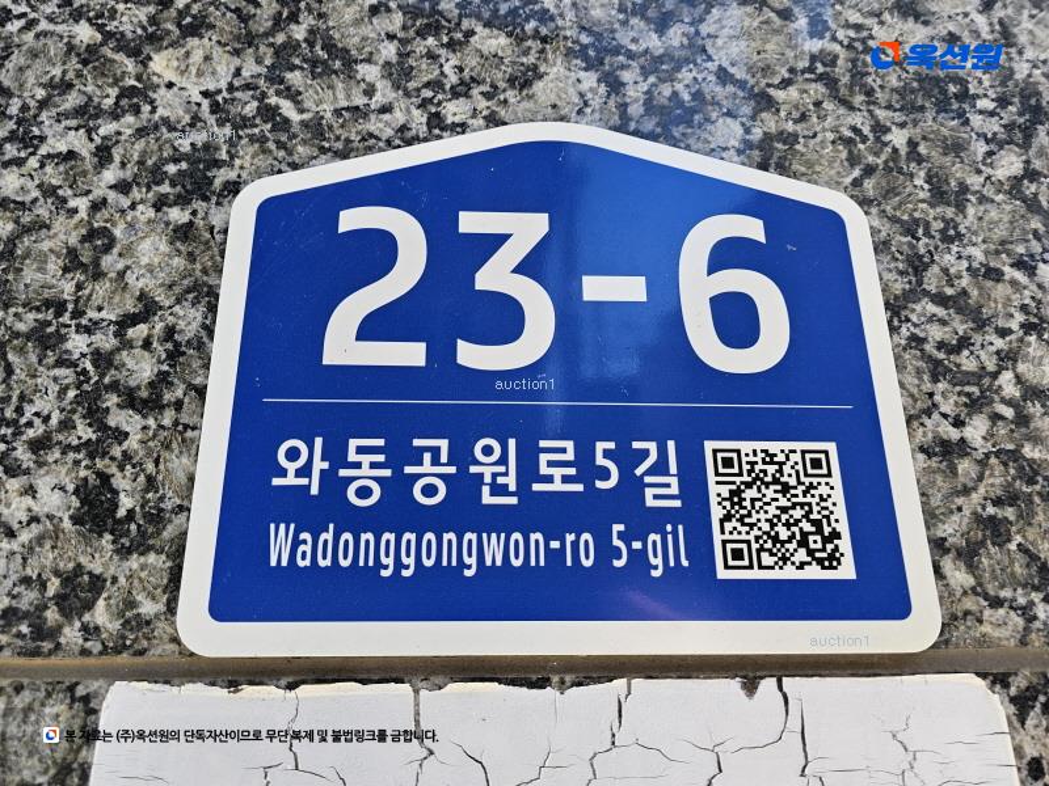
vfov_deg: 58.9
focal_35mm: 23
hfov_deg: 73.9
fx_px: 697
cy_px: 393
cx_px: 524
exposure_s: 1/180
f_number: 1.7
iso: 25
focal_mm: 6.3
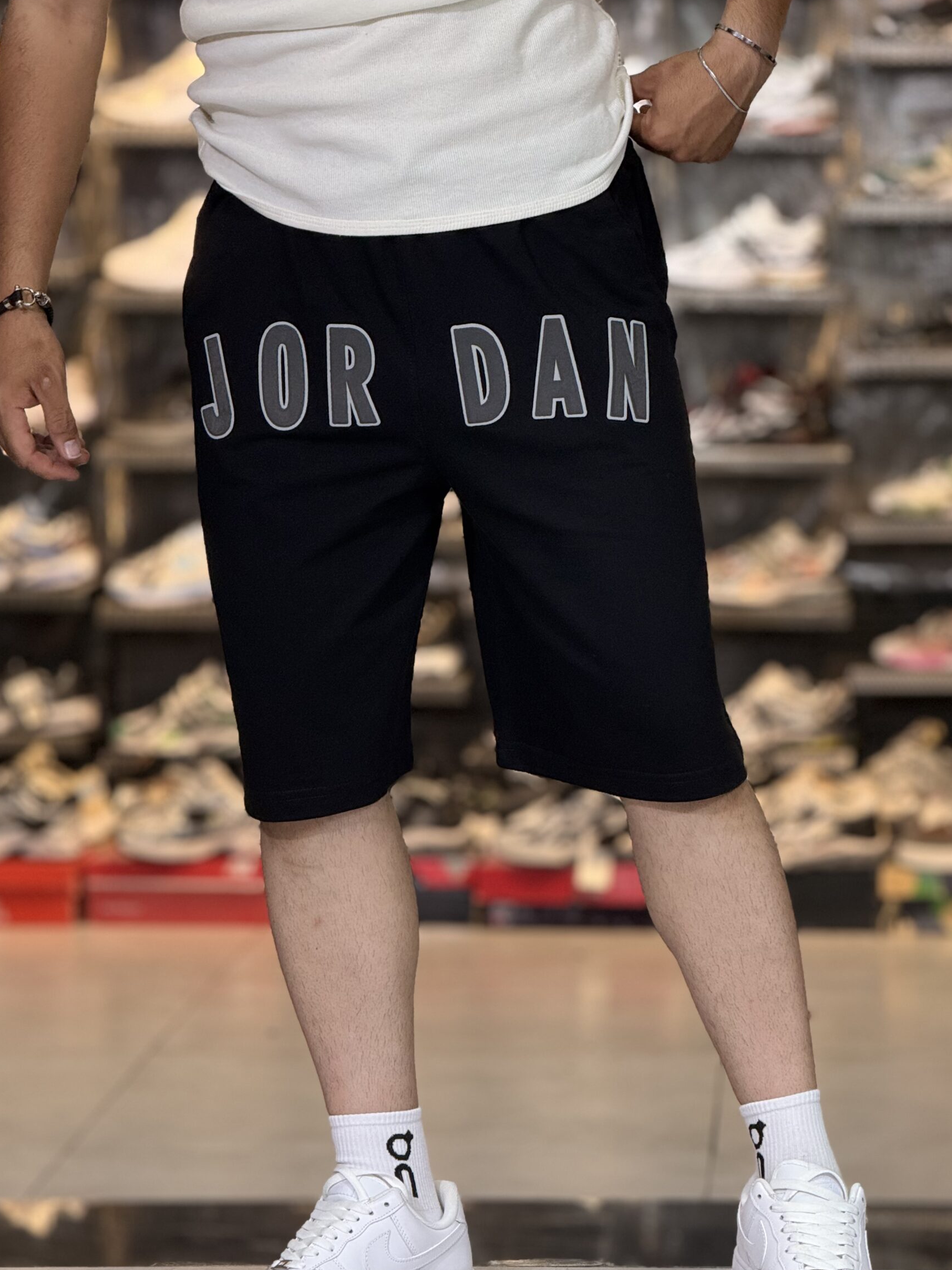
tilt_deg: -3.0
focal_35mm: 134
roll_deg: +0.1
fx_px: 4915
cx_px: 502
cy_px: 683
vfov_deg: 14.7
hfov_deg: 11.1
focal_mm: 15.66
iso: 160
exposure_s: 1/100
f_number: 2.8
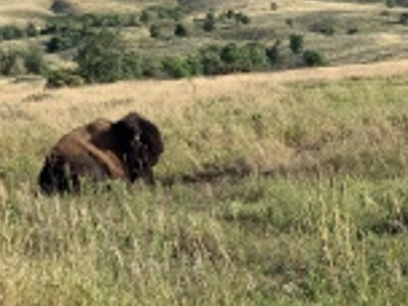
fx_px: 1473
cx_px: 311
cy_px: 91
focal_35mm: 125
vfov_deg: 11.8
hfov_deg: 15.7
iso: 16
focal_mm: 6
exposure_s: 1/773
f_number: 2.4
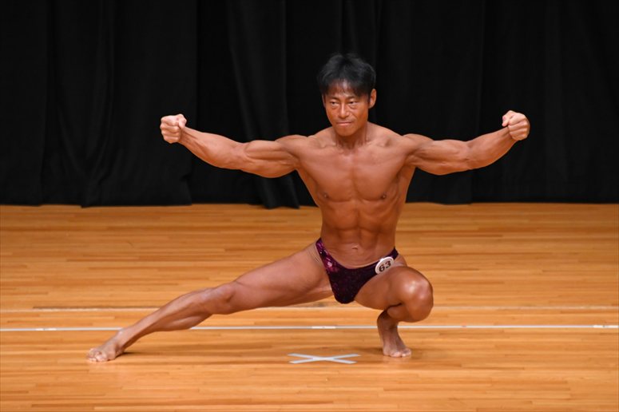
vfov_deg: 3.1
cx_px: 310
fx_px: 7734
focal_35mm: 450
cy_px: 206
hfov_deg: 4.6
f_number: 5.6
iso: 3200
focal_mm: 300
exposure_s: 1/400
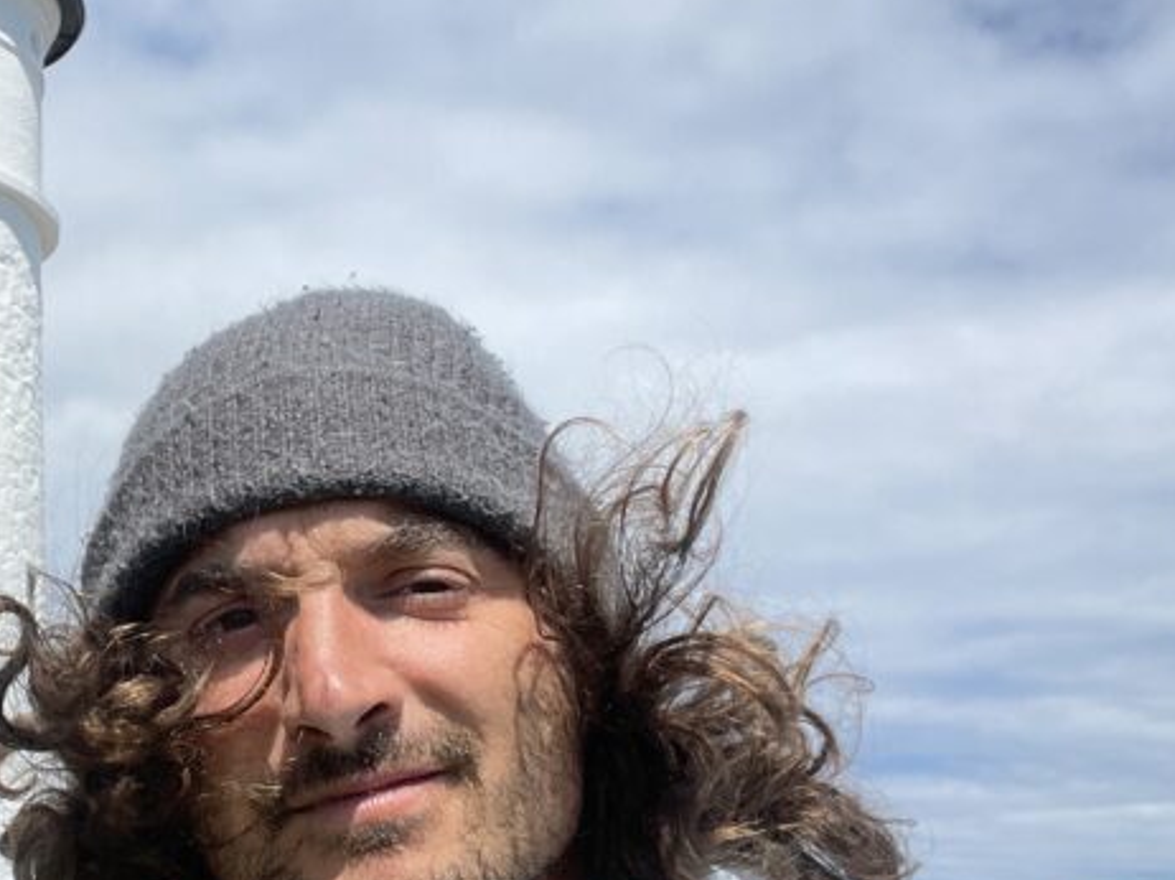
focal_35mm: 51
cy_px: 509
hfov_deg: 35.5
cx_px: 140
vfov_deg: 28.5
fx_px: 1730
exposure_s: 1/1383
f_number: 2.2
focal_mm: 2.71
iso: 25
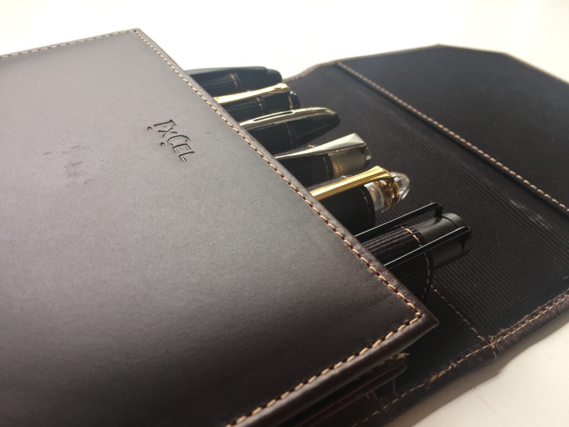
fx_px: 477
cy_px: 214
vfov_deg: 48.2
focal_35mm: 29
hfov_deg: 61.7
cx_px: 284
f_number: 2.2
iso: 32
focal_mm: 4.15
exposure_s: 1/50
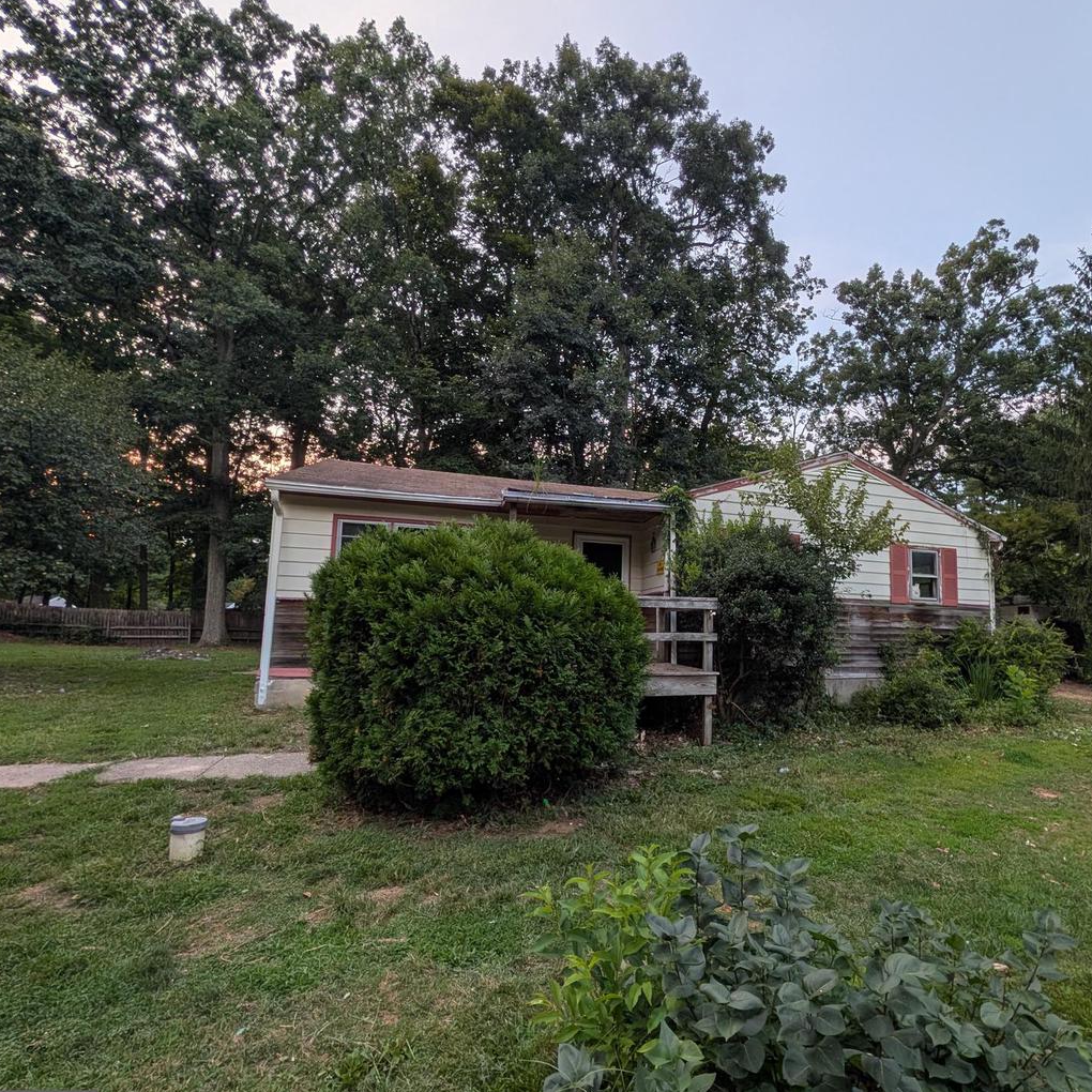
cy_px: 572
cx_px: 680
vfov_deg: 91.1
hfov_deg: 89.4
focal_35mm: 15
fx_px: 535
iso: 47
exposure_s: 1/338
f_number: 1.7
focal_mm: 2.02
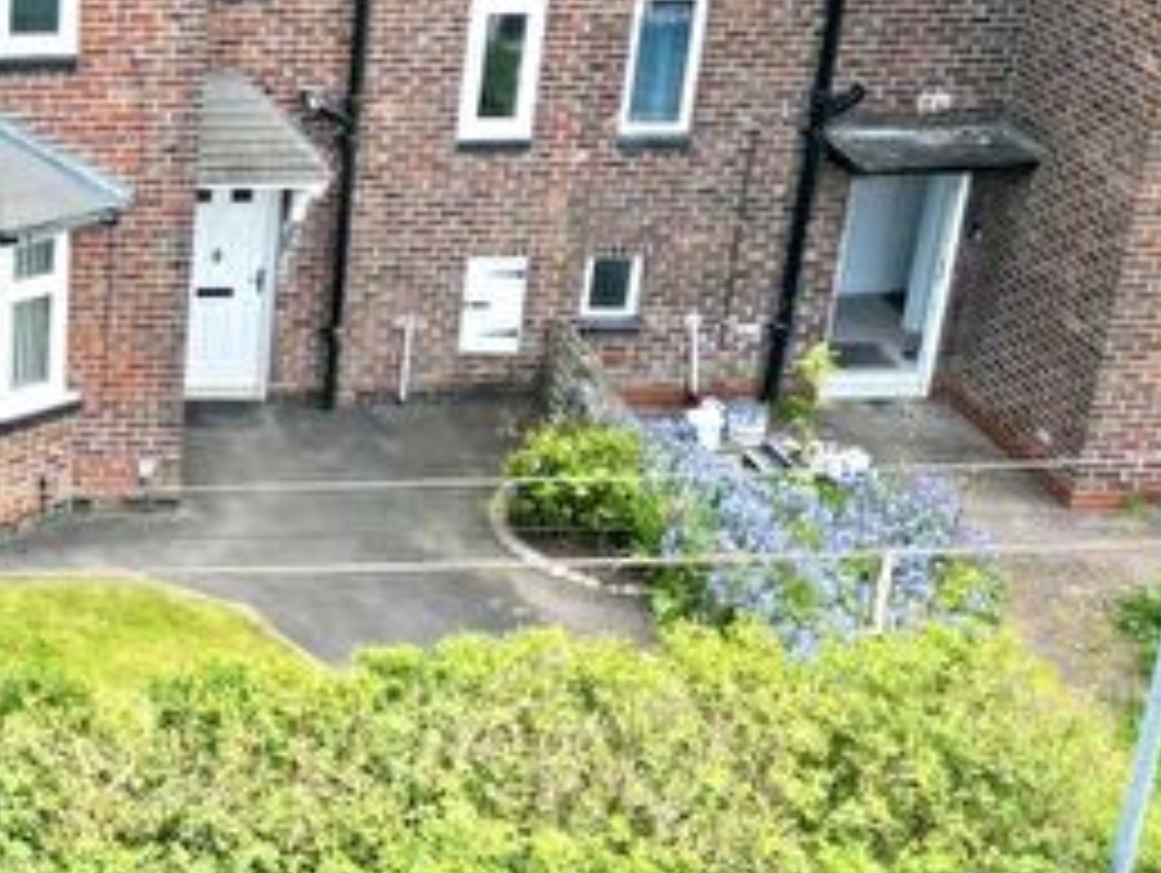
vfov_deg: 22.3
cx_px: -234
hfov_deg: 26.5
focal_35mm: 65
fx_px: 2182
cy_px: 164
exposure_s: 1/1500
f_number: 1.7
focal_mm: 6.72
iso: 150
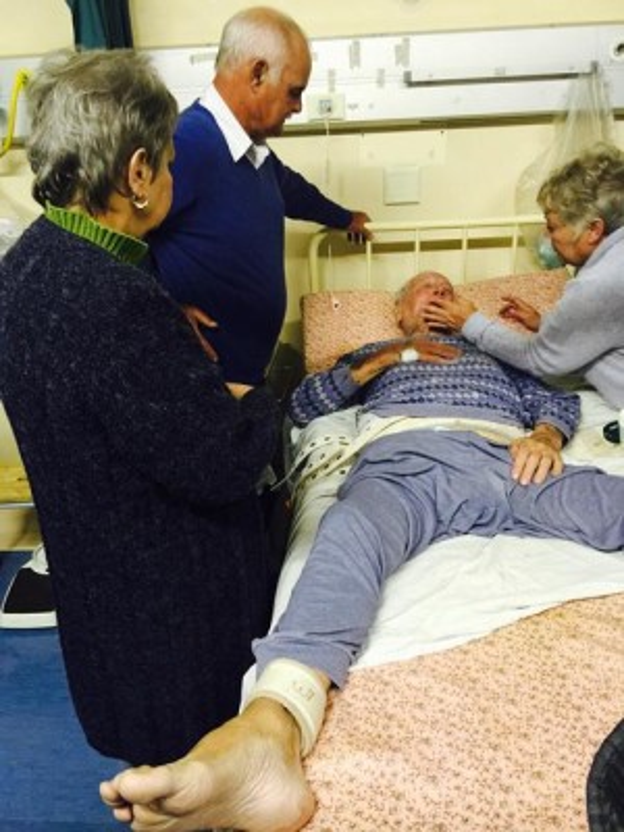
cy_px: 416
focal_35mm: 29
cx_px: 312
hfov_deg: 48.2
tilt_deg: -21.6
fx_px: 697
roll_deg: +2.9
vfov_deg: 61.7
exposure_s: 1/17
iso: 125
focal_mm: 4.15
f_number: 2.2
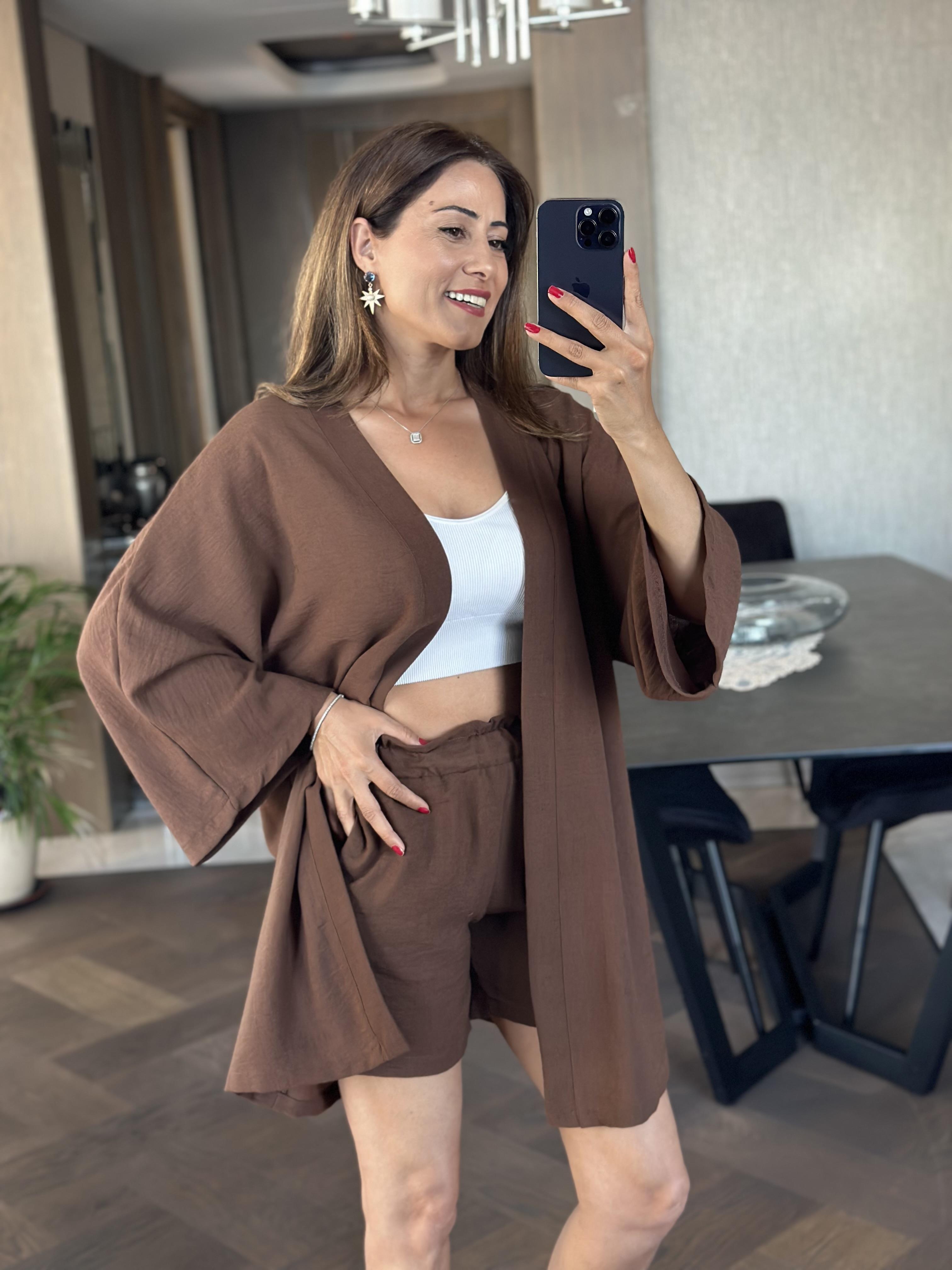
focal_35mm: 48
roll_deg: +4.9
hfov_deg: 30.3
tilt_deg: -14.9
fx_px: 1760
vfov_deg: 39.7
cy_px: 635
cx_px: 476
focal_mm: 6.86
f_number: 1.78
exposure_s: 1/60
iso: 200
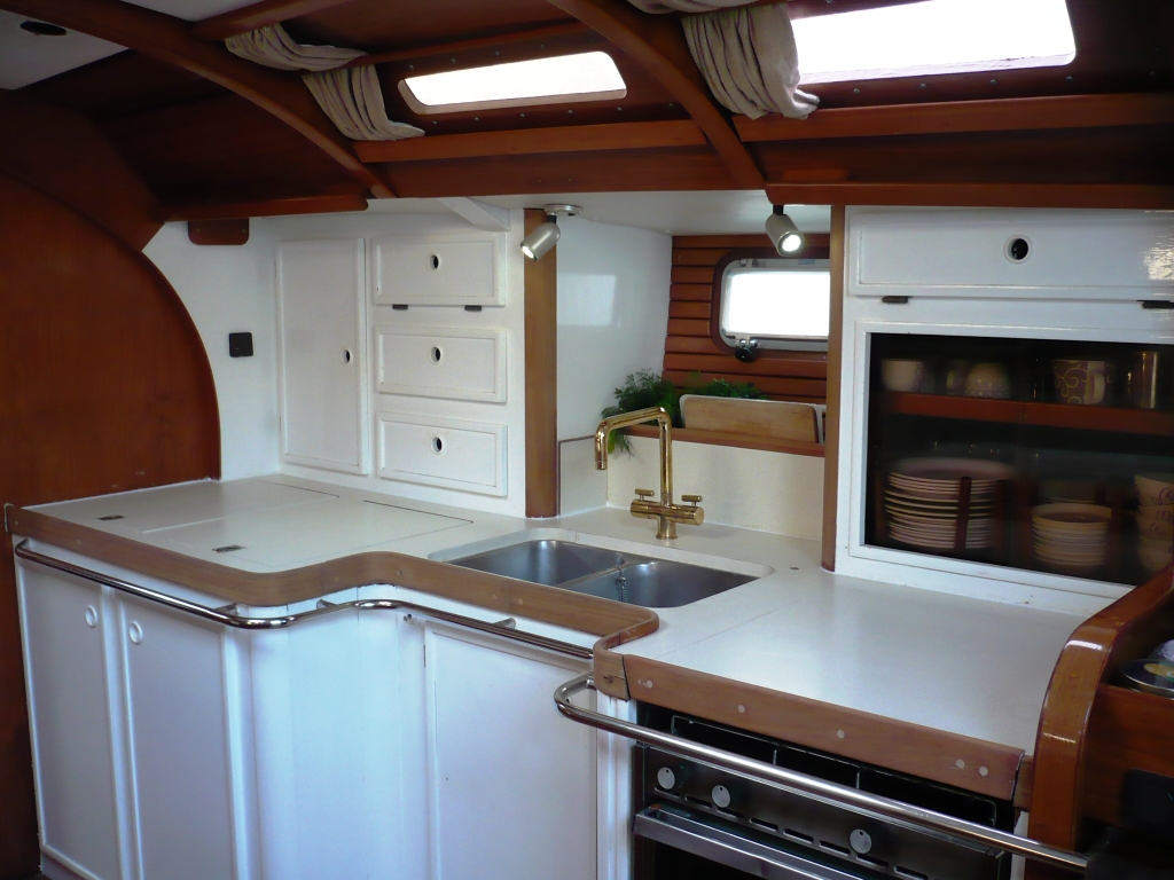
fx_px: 1187
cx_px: 587
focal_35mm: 35
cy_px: 440
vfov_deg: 40.7
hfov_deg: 52.6
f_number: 2.8
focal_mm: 5.8
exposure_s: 1/30
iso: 200
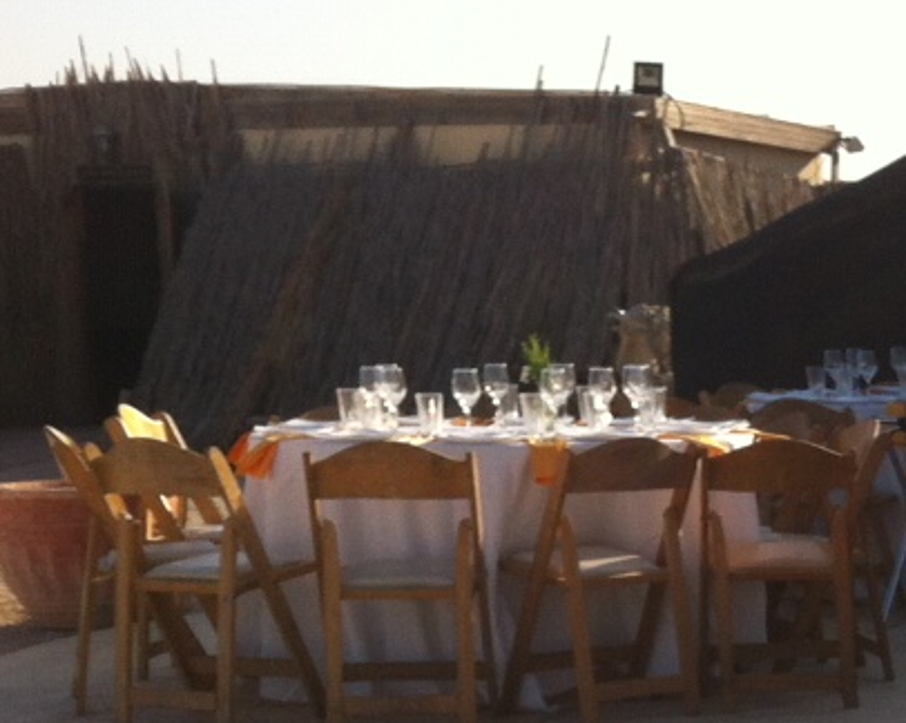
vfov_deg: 13.7
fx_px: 2920
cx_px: 1361
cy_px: 881
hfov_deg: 16.1
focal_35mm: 109
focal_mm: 3.85
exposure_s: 1/1005
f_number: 2.8
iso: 80
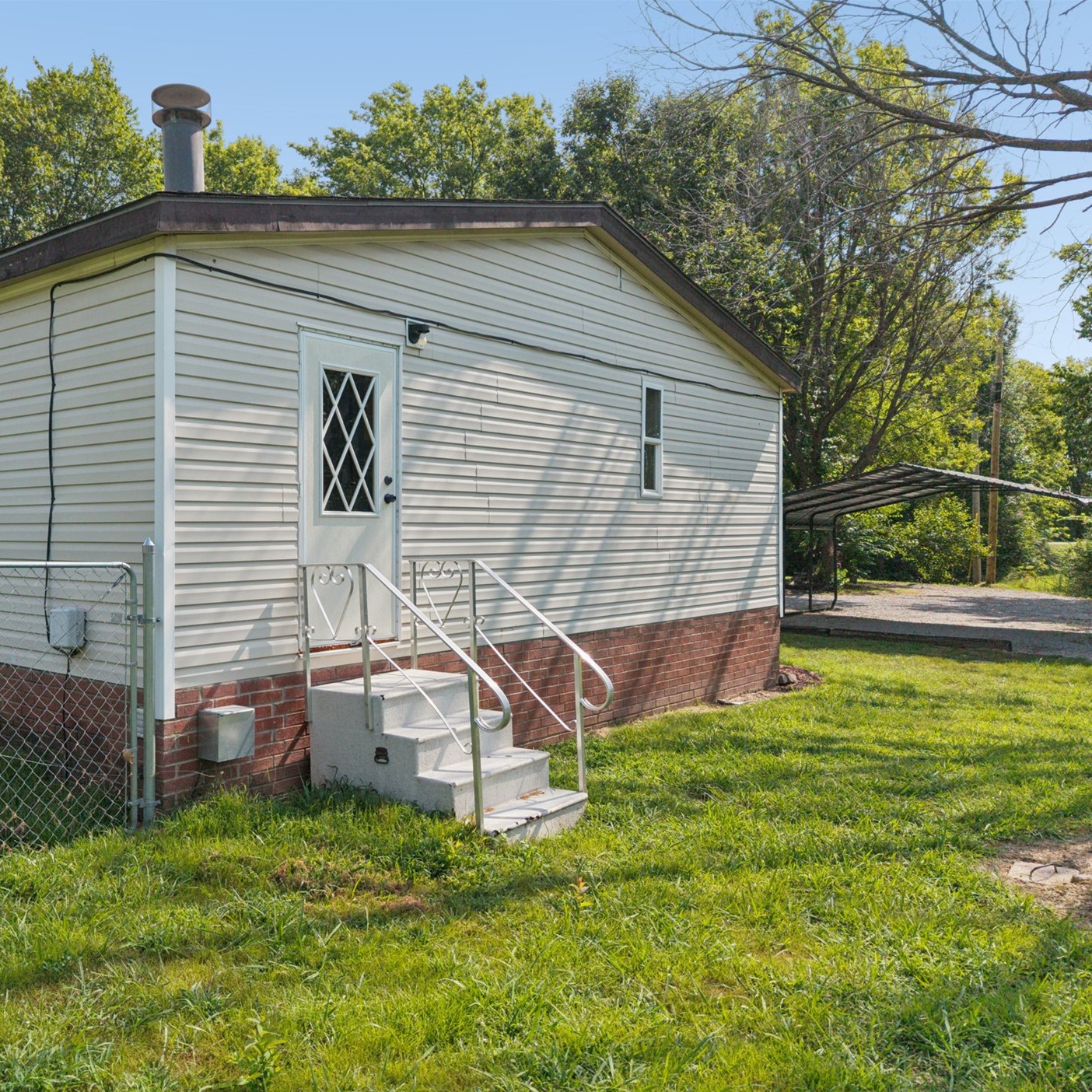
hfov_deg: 54.4
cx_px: 359
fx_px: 1035
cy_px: 559
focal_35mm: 29
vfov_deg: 55.6
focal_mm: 8.7
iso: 200
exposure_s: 1/5000
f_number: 1.8
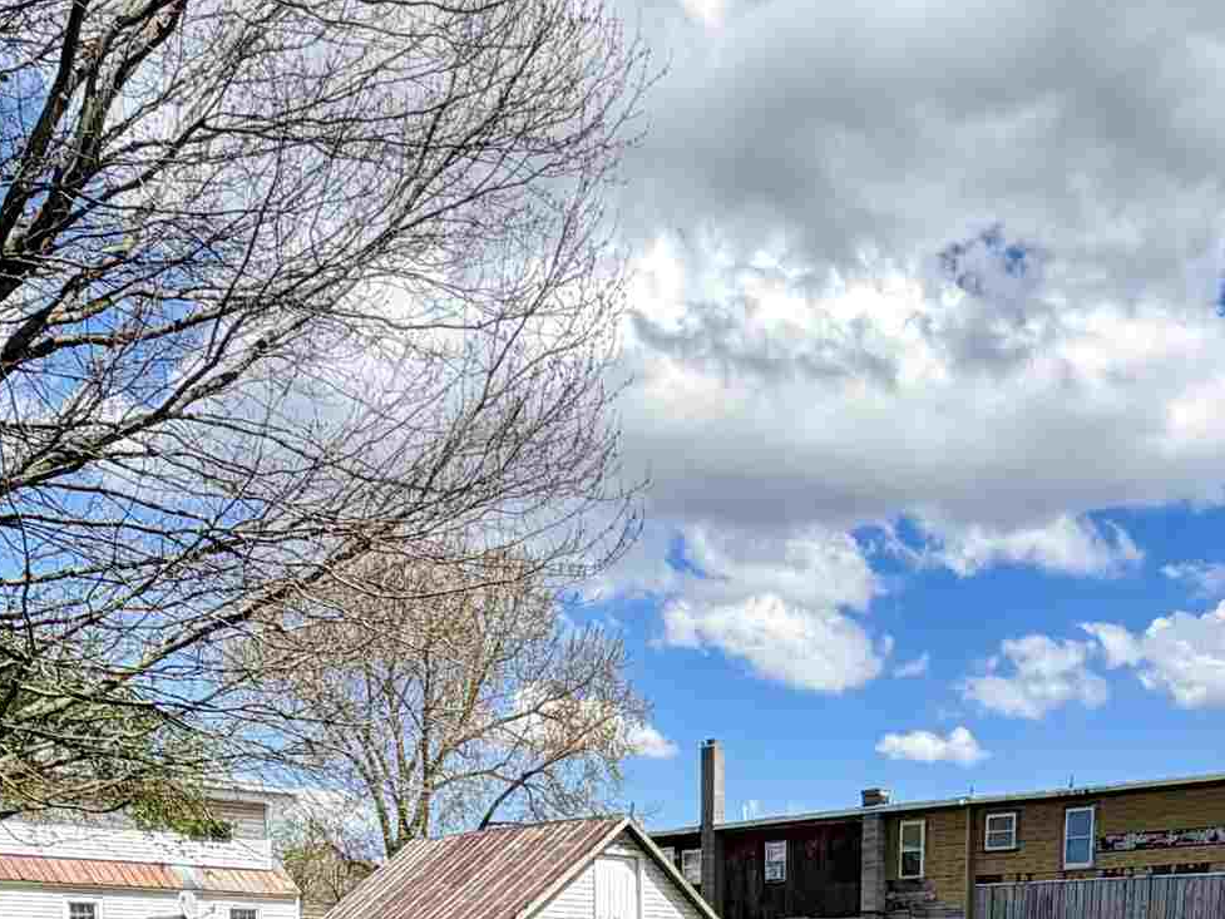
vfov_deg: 26.6
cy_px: 1261
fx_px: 1557
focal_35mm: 44
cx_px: 665
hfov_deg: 42.9
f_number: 2.2
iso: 32
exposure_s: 1/770
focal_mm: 2.22
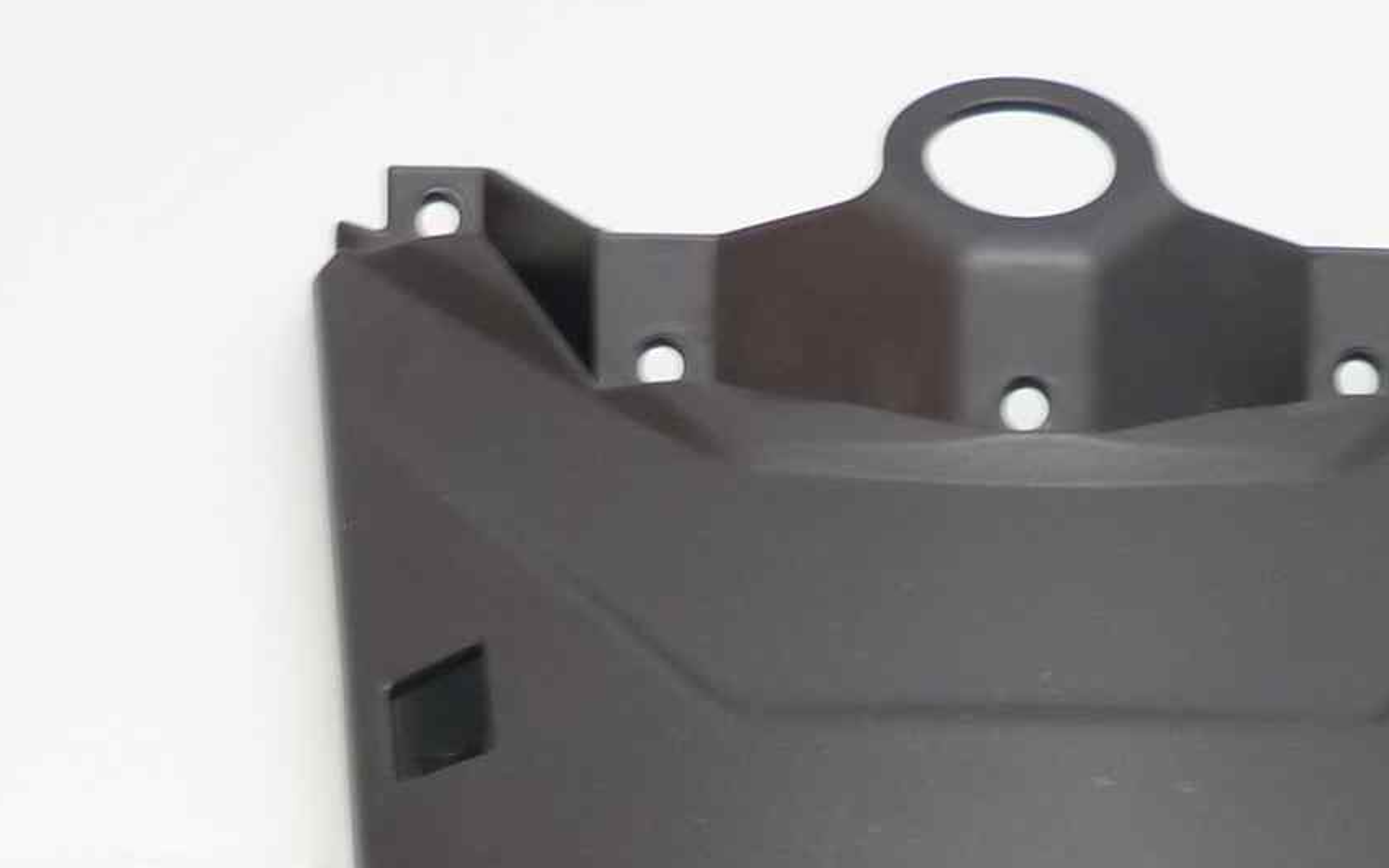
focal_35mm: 80
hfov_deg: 25.8
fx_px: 3028
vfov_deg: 15.4
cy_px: 1199
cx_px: 816
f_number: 3.3
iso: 125
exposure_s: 1/10
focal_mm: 4.1
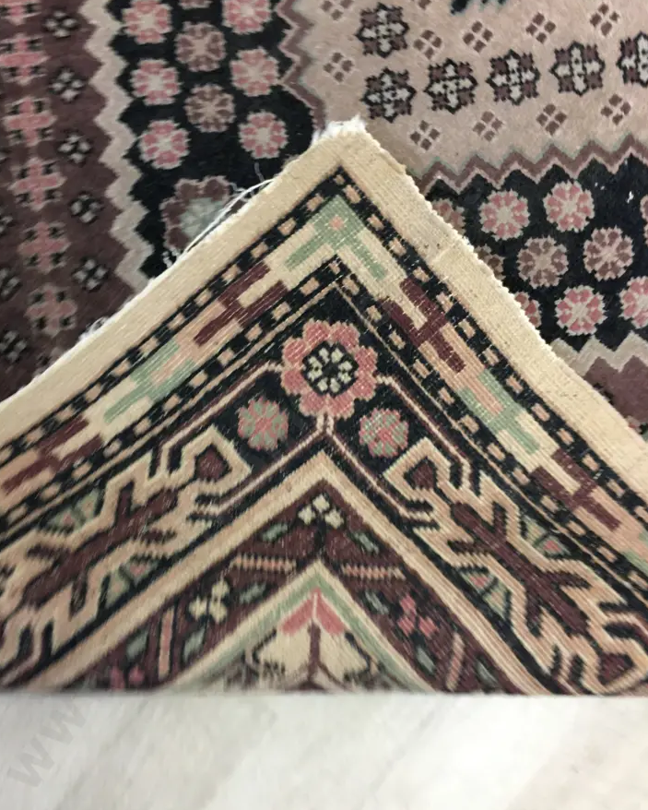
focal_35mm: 33
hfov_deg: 44.5
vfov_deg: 54.2
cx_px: 300
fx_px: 791
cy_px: 408
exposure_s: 1/17
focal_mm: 4.15
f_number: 2.2
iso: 64
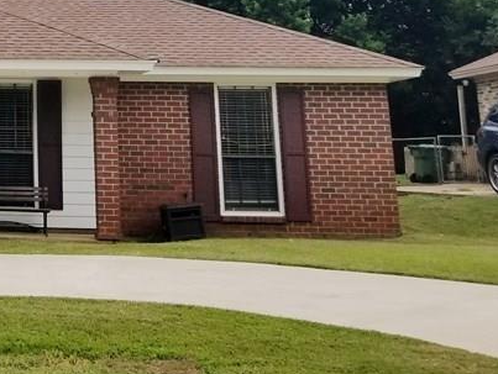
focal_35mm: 66
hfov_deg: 26.3
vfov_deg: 21.0
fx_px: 950
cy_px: -56
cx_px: -90
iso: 50
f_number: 1.7
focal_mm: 4.25
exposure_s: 1/2216
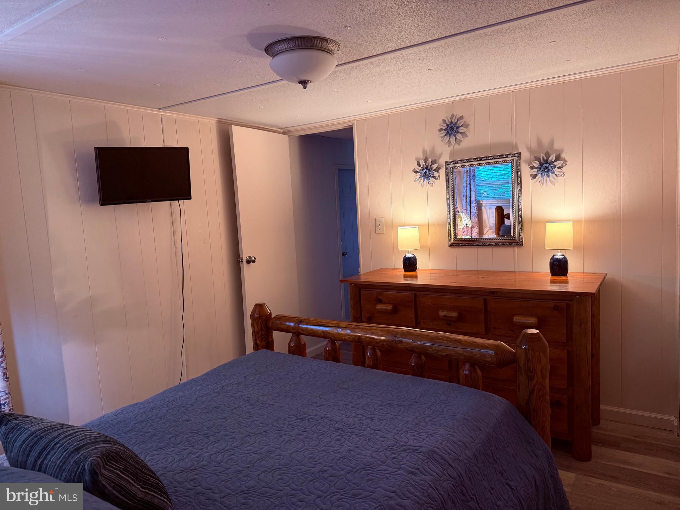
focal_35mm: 24
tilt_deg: -5.8
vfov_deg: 56.8
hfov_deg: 71.6
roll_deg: +3.3
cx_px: 340
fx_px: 471
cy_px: 255
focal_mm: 6.76
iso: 320
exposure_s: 1/60
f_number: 1.78
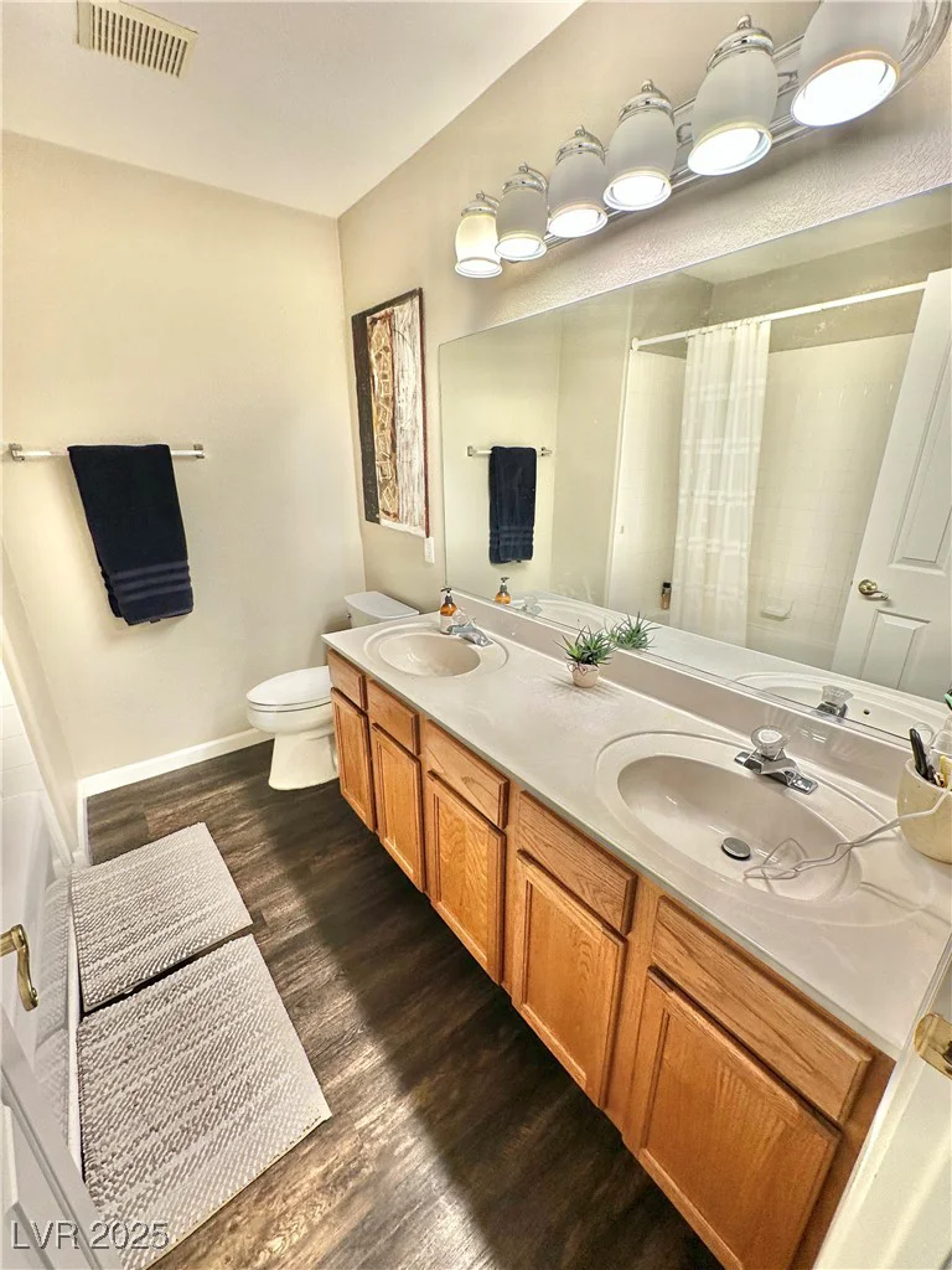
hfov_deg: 85.7
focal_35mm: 14
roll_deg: -0.5
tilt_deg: -19.9
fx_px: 513
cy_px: 635
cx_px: 476
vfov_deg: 102.1
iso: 80
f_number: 2.2
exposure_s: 1/120
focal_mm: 2.22
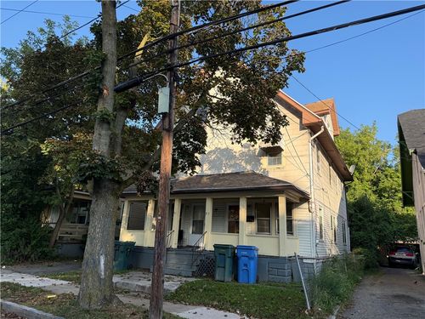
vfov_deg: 56.8
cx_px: 212
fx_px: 295
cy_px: 160
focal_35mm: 24
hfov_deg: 71.6
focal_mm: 6.76
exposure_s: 1/1437
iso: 100
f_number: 1.78
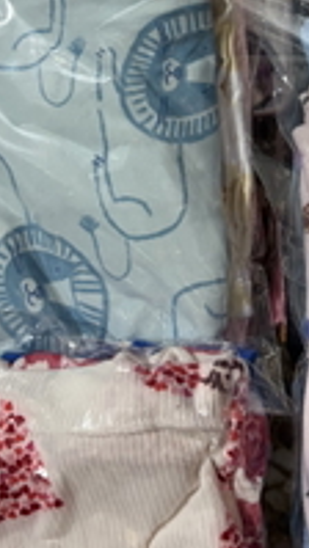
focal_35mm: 76
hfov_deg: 15.5
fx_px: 1107
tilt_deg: -69.3
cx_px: 337
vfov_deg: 26.8
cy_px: 40
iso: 320
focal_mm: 5.96
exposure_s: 1/50
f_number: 1.6
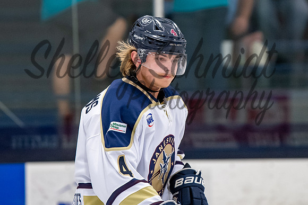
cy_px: 73
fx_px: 4116
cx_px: 178
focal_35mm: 481
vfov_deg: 2.9
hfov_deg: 4.3
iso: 2000
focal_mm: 200
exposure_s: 1/800
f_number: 3.2
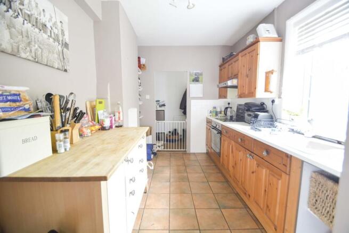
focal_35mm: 15
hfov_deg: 100.4
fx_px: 145
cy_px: 116
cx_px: 174
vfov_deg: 77.4
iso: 640
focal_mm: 10
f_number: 3.5
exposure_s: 1/20
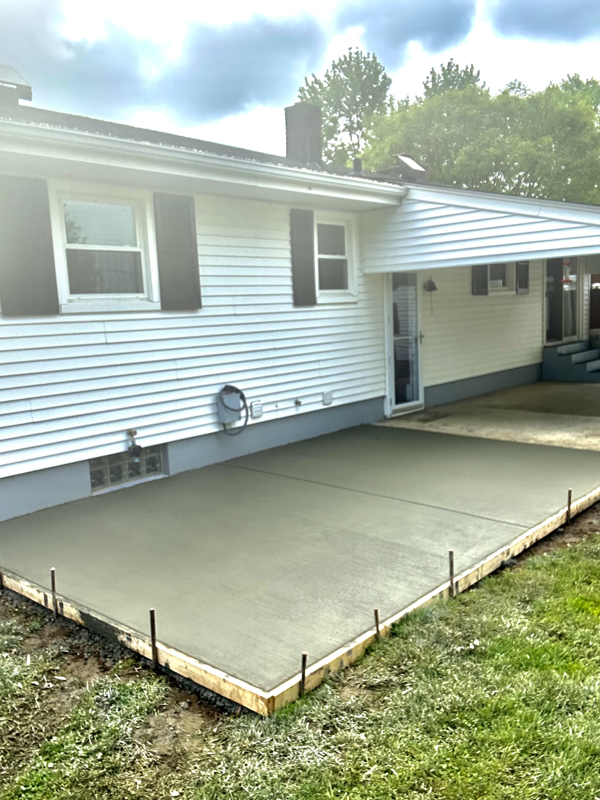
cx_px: 300
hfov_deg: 46.8
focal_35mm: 30
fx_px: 693
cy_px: 400
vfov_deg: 60.0
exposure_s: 1/772
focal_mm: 2.69
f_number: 1.9
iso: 25
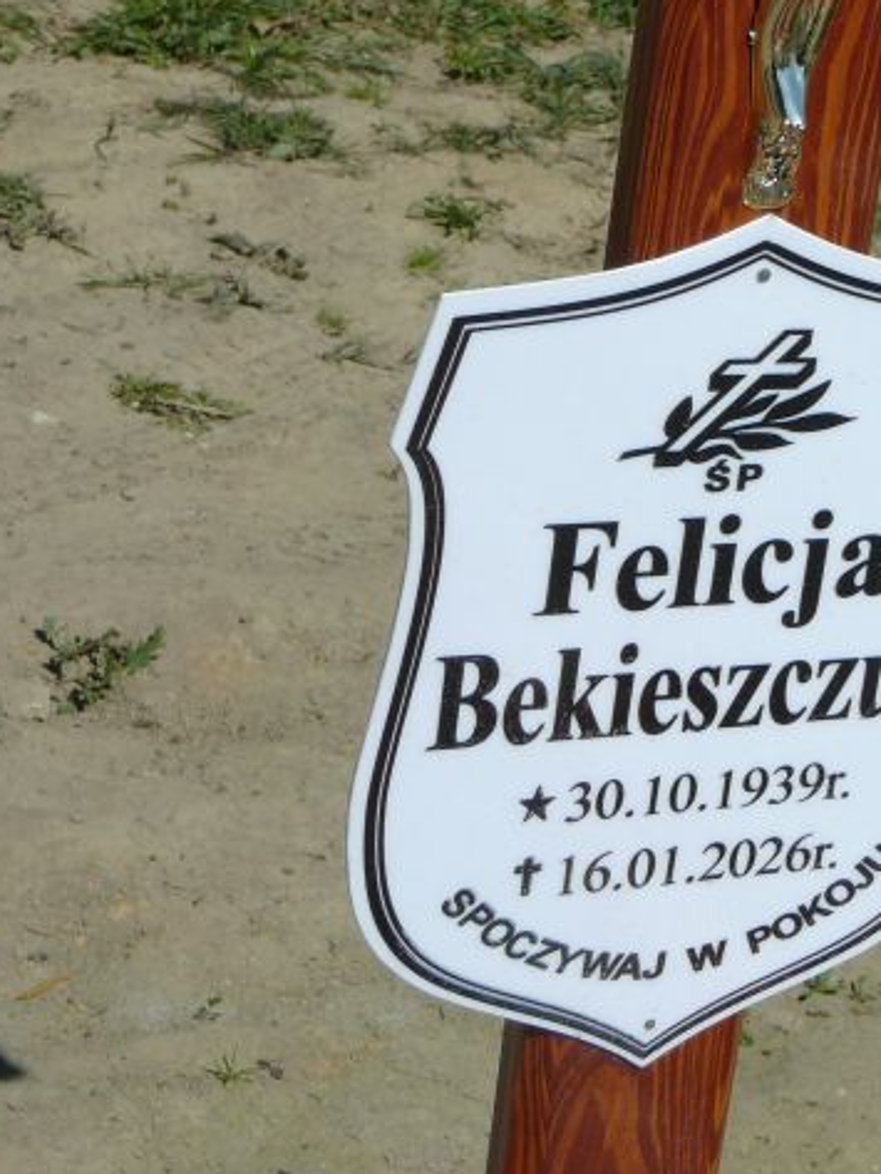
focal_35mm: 96
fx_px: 3256
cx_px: 722
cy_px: 583
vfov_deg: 20.4
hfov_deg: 15.3
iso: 80
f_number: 6.3
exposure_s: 1/640
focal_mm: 10.5
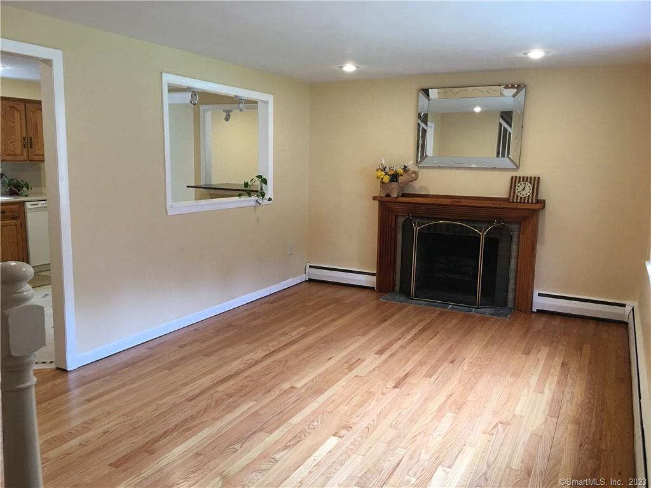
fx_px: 545
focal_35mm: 29
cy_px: 244
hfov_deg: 61.7
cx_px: 326
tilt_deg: -7.5
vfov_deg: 48.2
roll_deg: -1.1
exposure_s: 1/30
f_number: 2.2
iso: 32
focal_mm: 4.15
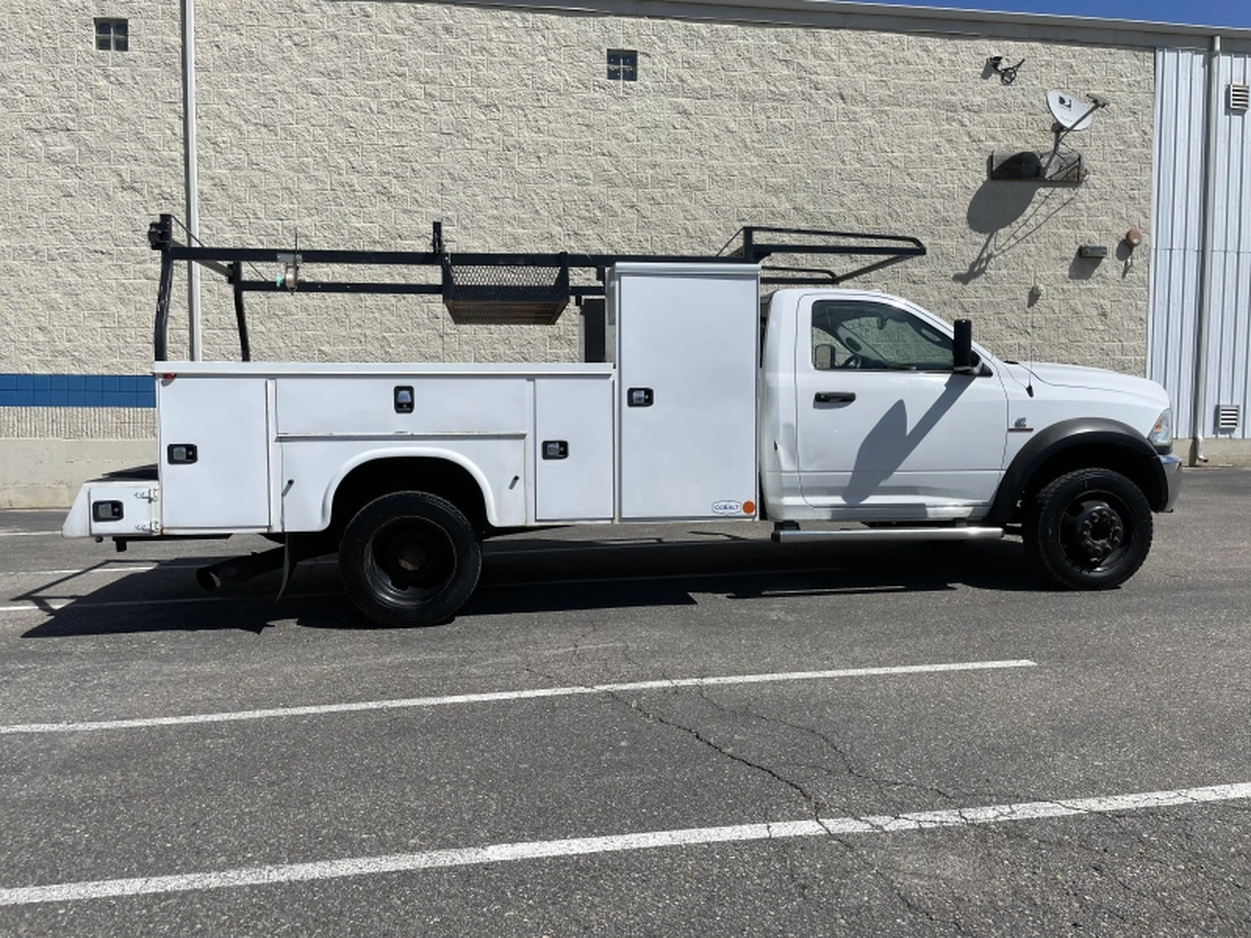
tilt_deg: -4.0
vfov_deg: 53.1
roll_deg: +0.2
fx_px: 940
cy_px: 469
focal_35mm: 26
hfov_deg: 67.3
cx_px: 626
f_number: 1.6
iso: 32
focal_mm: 4.2
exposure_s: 1/6494
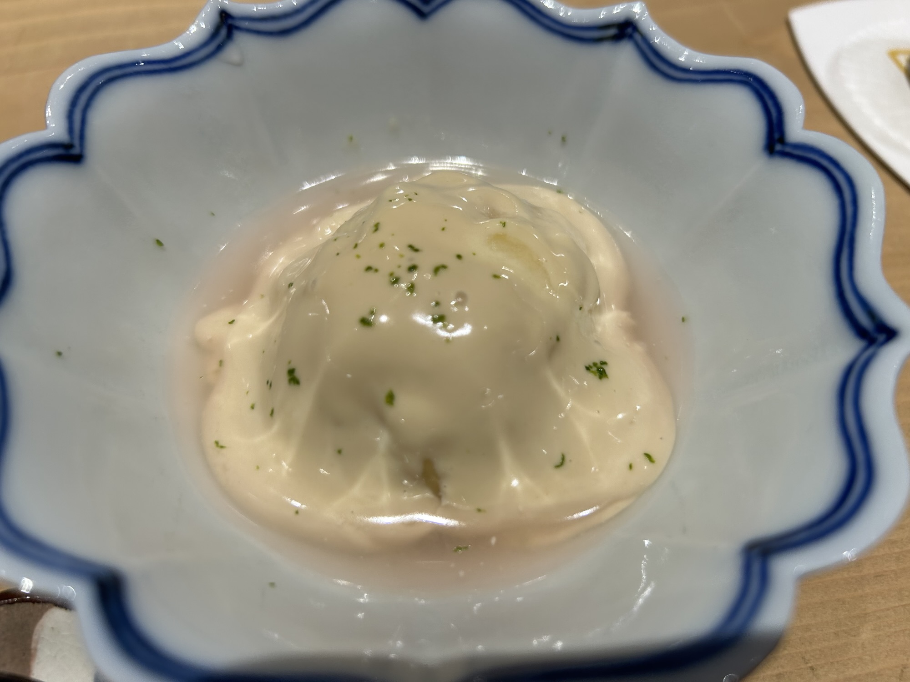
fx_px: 683
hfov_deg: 67.3
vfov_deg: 53.1
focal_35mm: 26
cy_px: 341
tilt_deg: -54.1
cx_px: 455
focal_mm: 5.7
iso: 40
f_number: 1.5
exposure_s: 1/121
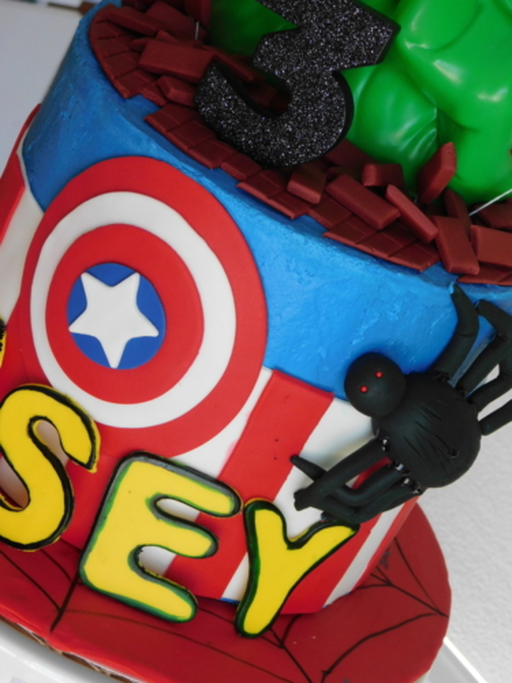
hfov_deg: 14.9
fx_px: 1952
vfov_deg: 19.8
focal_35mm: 99
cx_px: 256
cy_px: 342
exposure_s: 1/30
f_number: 4.6
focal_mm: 17.6
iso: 320
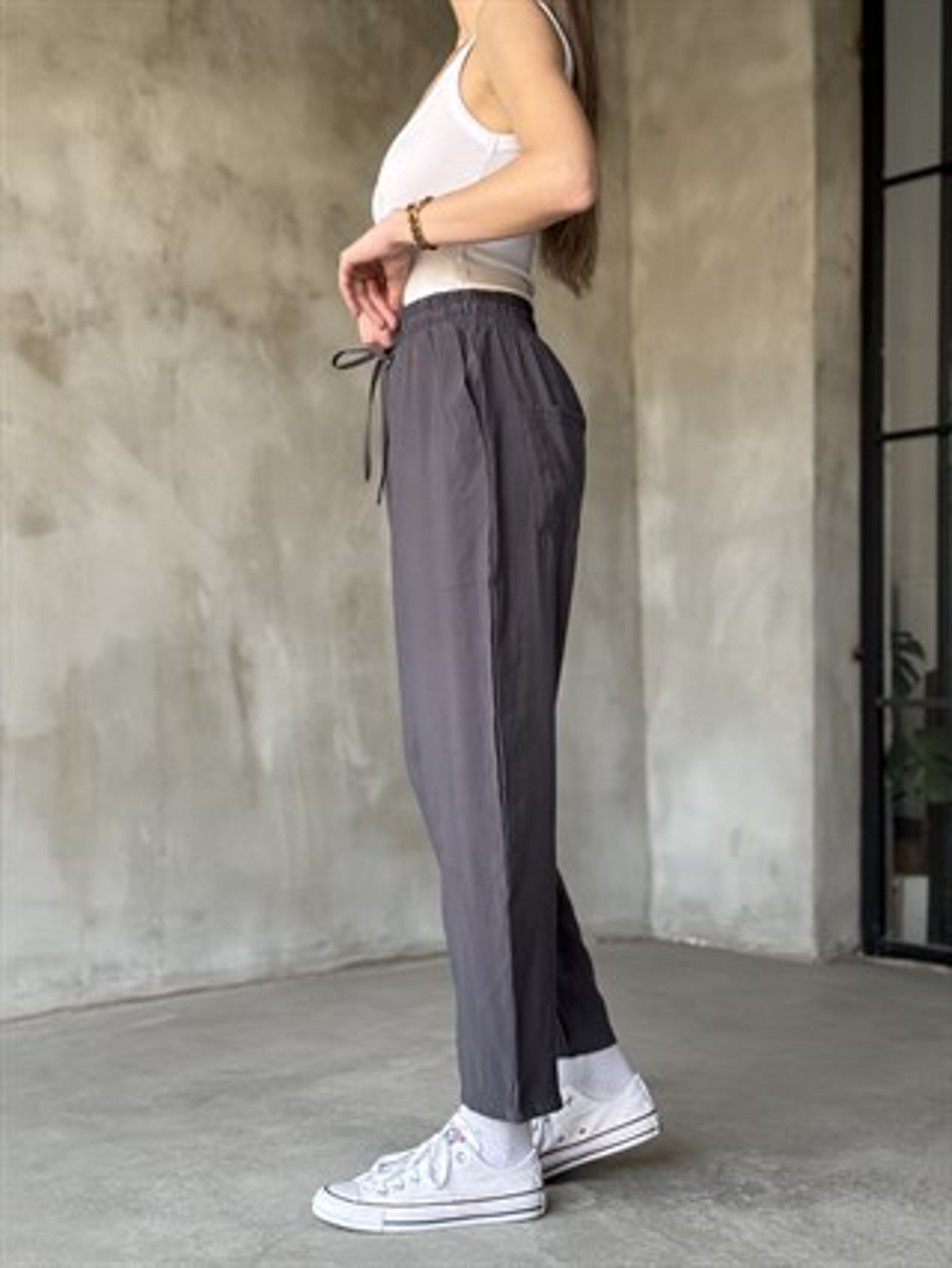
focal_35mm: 48
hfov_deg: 30.3
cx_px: 476
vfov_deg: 39.6
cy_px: 634
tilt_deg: +1.5
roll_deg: -0.4
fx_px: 1758
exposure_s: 1/60
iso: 125
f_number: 1.78
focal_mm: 6.76
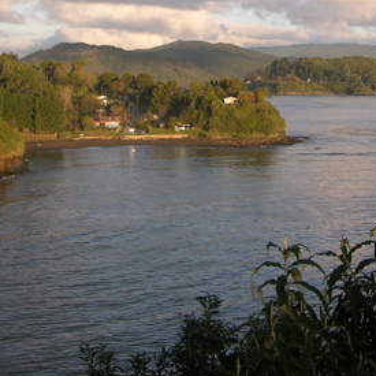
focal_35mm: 72
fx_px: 885
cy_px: 64
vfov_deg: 23.6
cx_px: 263
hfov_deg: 23.8
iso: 50
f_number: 5
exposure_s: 1/146
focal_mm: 8.9
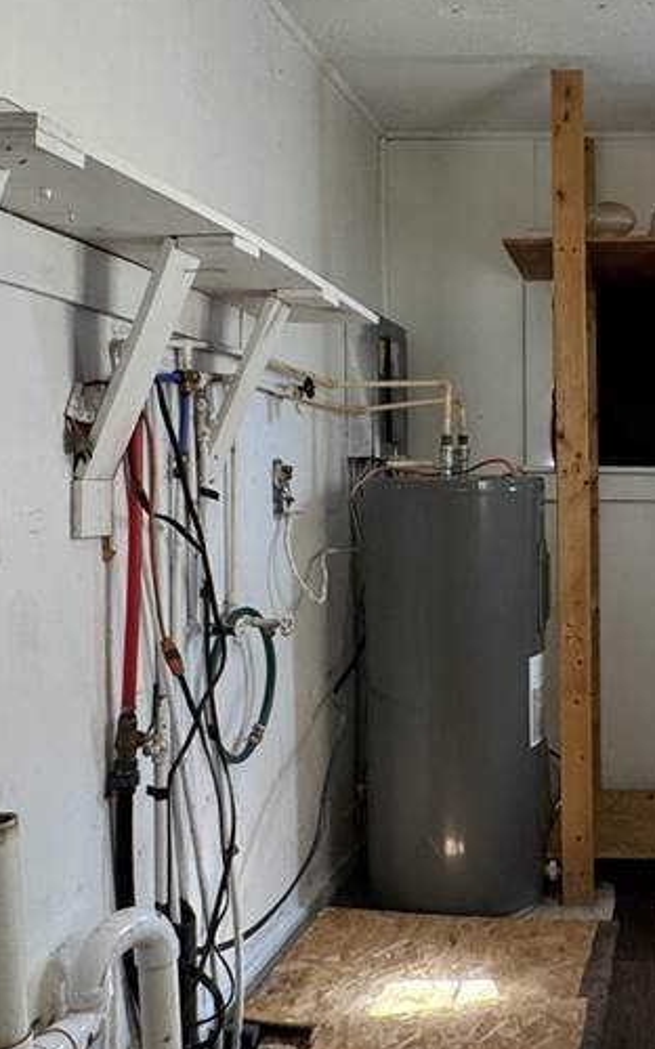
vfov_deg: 51.5
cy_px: 489
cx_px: 600
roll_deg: +1.5
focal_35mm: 38
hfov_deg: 31.8
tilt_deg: -1.1
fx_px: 1087
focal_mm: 2.22
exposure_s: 1/120
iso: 50
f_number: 2.2
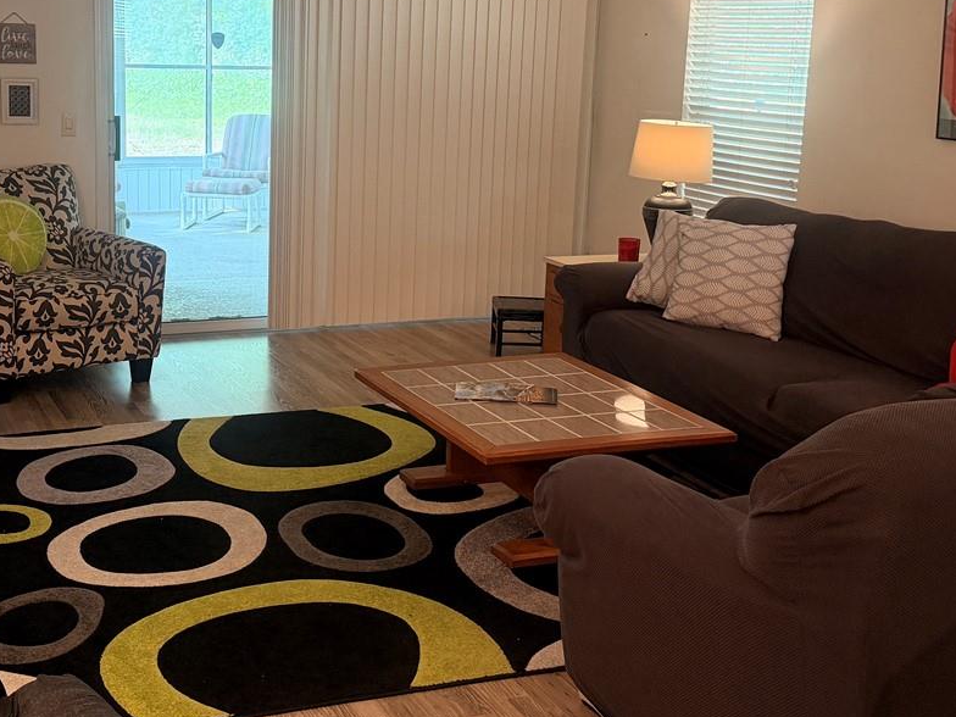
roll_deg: -1.6
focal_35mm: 49
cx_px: 339
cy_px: 245
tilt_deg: -9.4
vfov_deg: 29.5
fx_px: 1353
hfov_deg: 38.6
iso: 250
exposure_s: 1/60
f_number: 1.78
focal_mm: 6.76
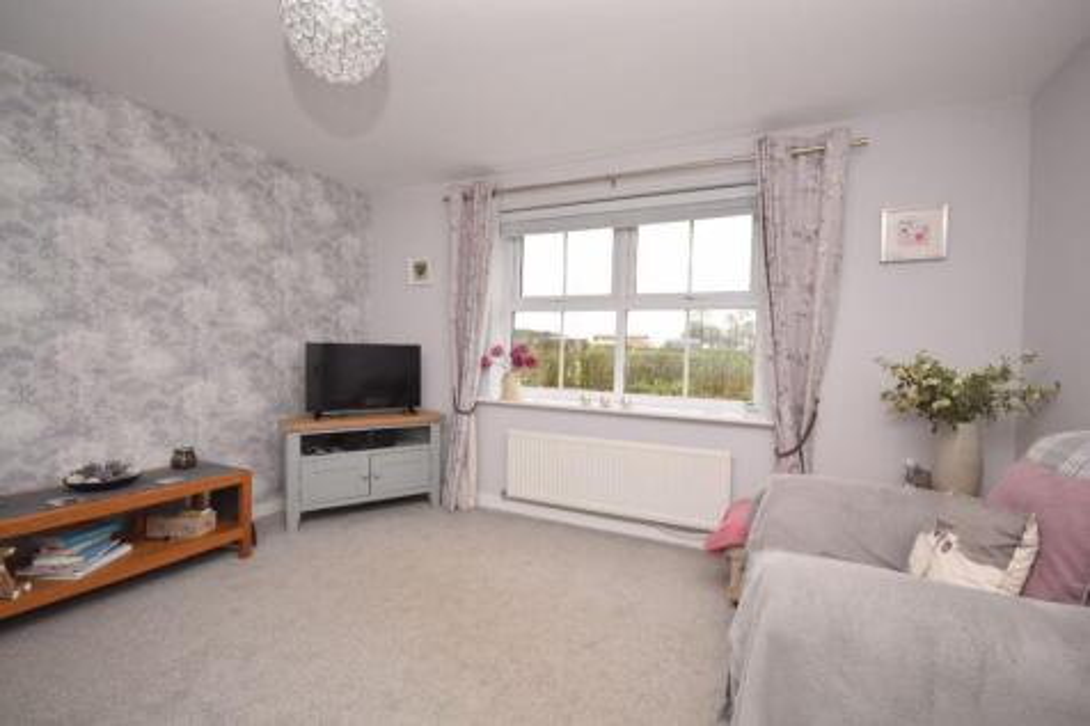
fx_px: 454
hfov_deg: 100.4
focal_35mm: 15
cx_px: 545
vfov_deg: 77.3
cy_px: 363
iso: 200
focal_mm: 10
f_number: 4.5
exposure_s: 1/60
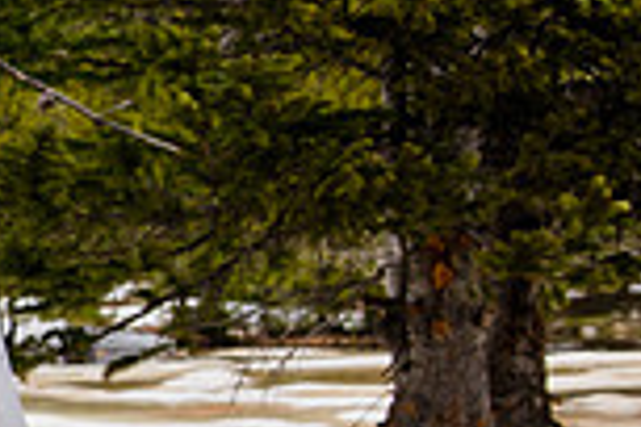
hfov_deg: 12.4
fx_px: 2706
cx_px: -486
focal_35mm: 152
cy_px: 364
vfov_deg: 9.0
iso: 250
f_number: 9
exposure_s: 1/320
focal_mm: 40
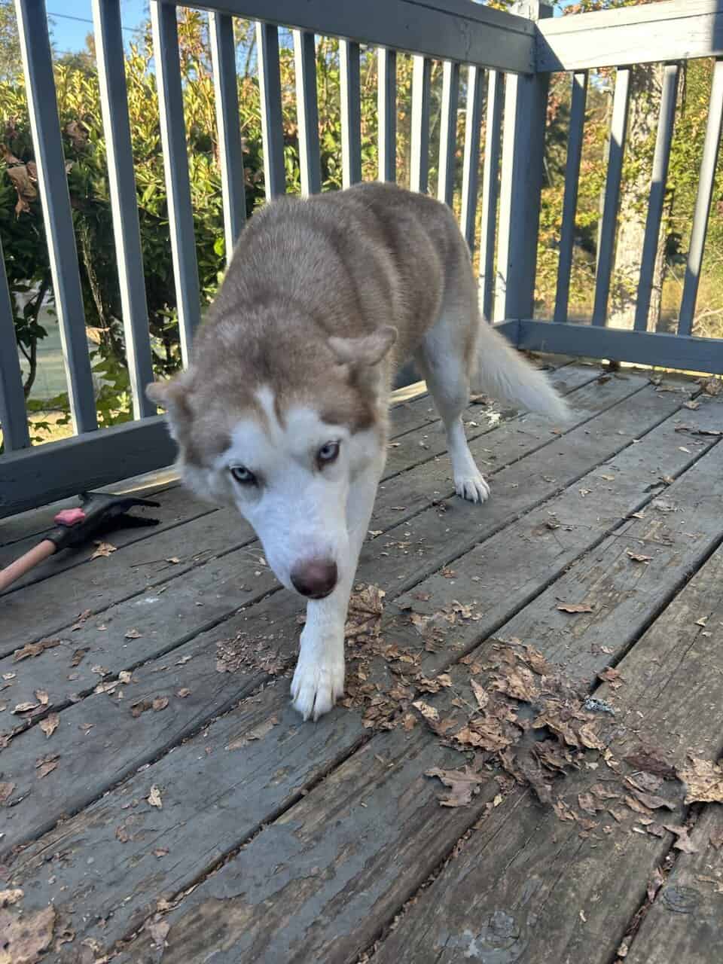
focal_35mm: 26
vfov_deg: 67.3
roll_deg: +1.3
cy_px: 482
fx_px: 724
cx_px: 362
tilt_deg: -23.0
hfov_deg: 53.1
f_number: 1.5
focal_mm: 5.7
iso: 50
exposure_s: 1/309
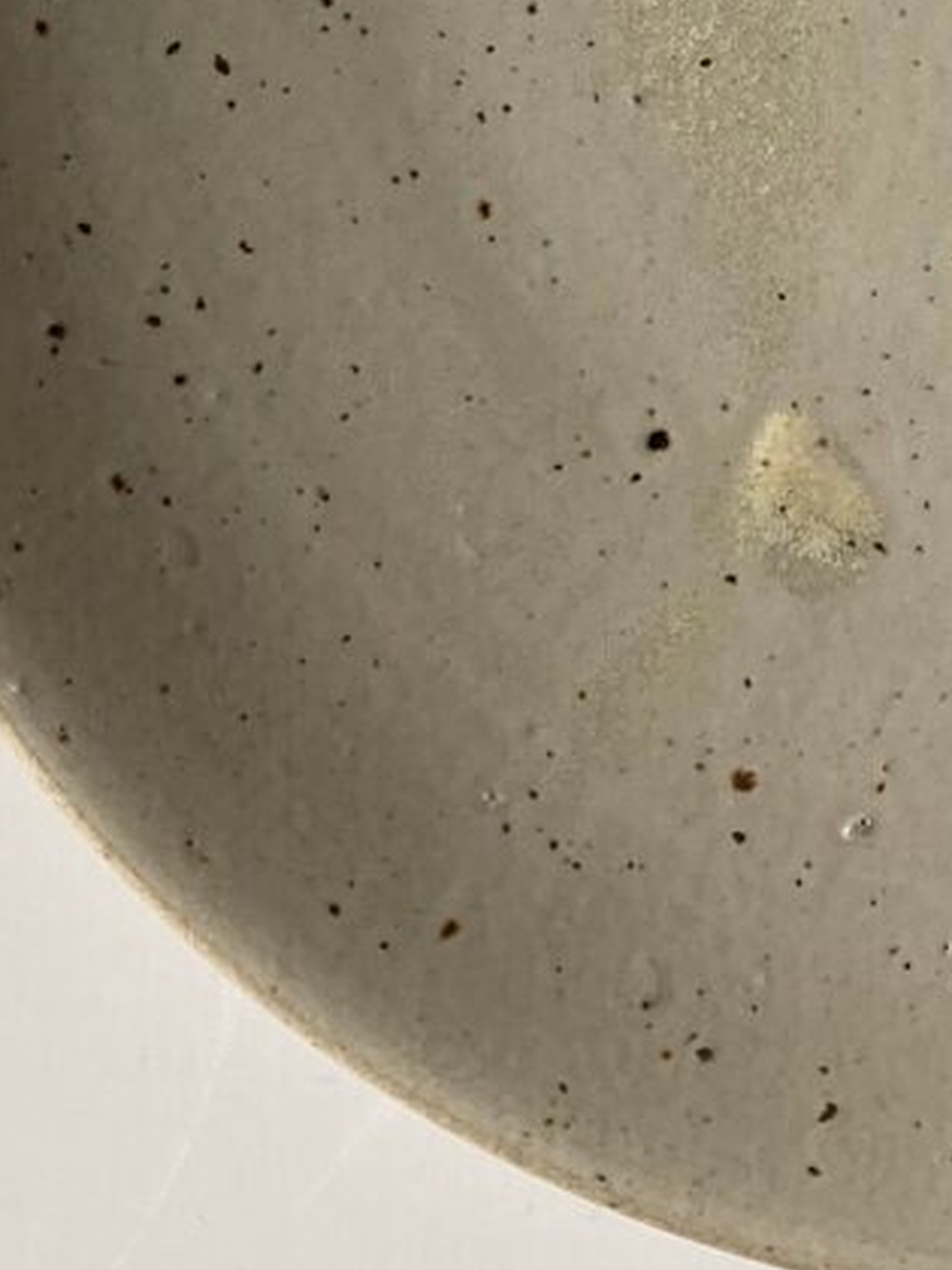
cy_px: -121
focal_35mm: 100
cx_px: 1232
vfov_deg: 18.9
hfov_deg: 14.2
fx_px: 3667
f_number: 1.8
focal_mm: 3.99
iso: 40
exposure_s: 1/121
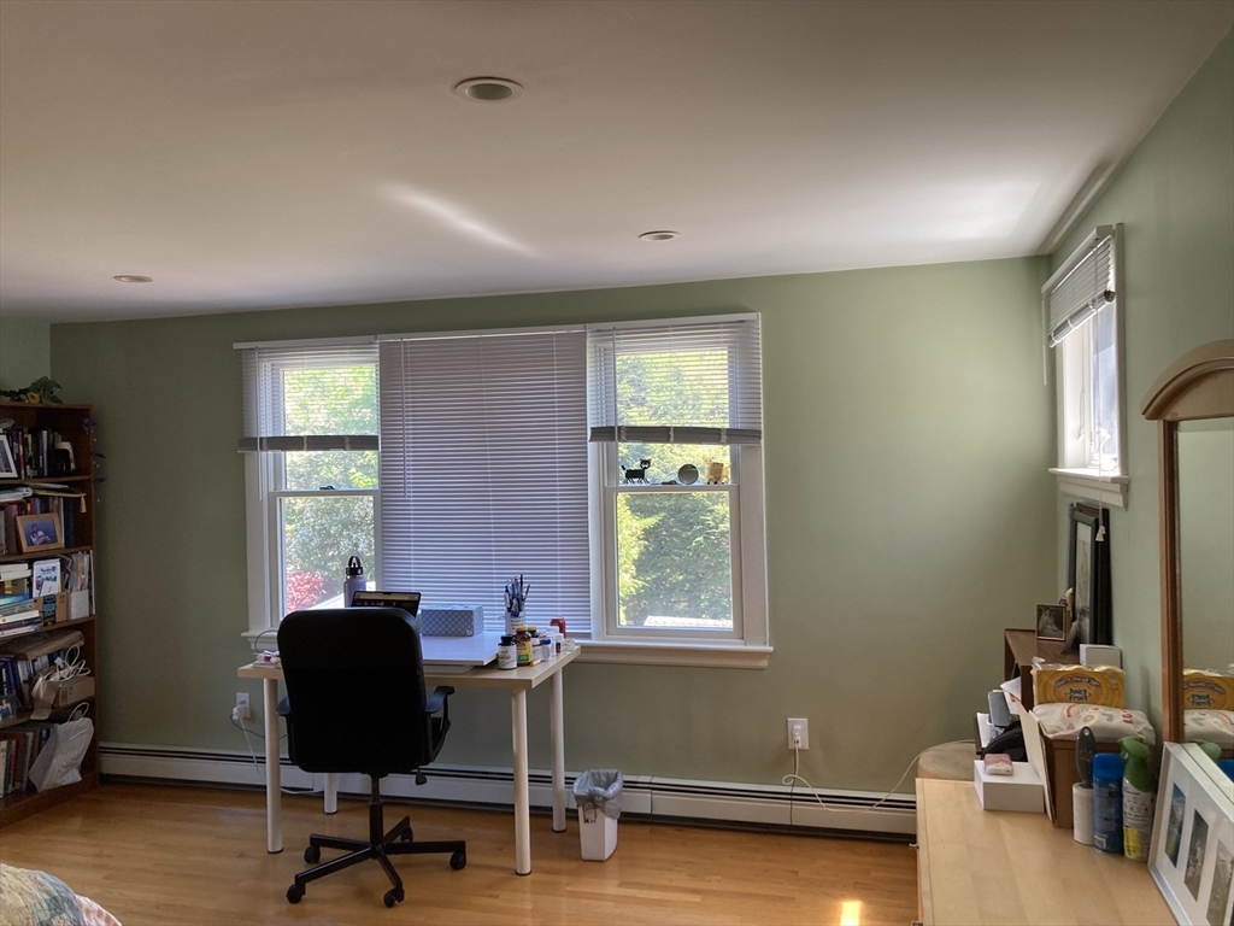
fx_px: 998
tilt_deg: -0.7
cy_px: 463
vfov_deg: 49.7
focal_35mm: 28
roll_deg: +1.0
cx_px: 617
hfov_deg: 63.4
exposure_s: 1/84
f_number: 1.8
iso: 80
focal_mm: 3.99
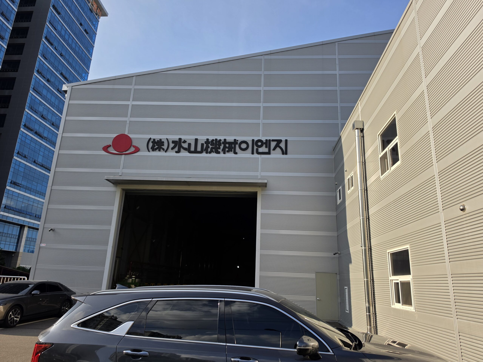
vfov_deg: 58.9
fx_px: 321
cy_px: 181
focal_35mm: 23
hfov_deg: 73.9
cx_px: 242
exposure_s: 1/3667
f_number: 1.4
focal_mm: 6.5
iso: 64
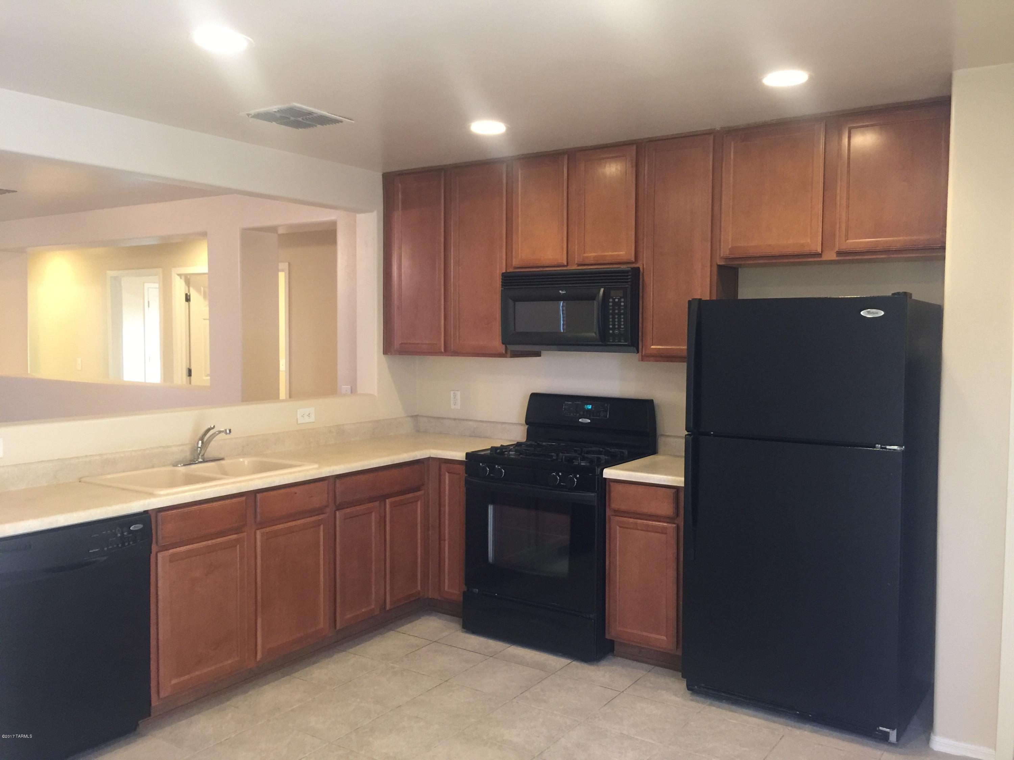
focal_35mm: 29
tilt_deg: -2.8
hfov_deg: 61.7
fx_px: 849
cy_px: 380
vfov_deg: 48.2
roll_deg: -0.9
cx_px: 507
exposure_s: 1/15
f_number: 2.2
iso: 100
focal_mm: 4.15
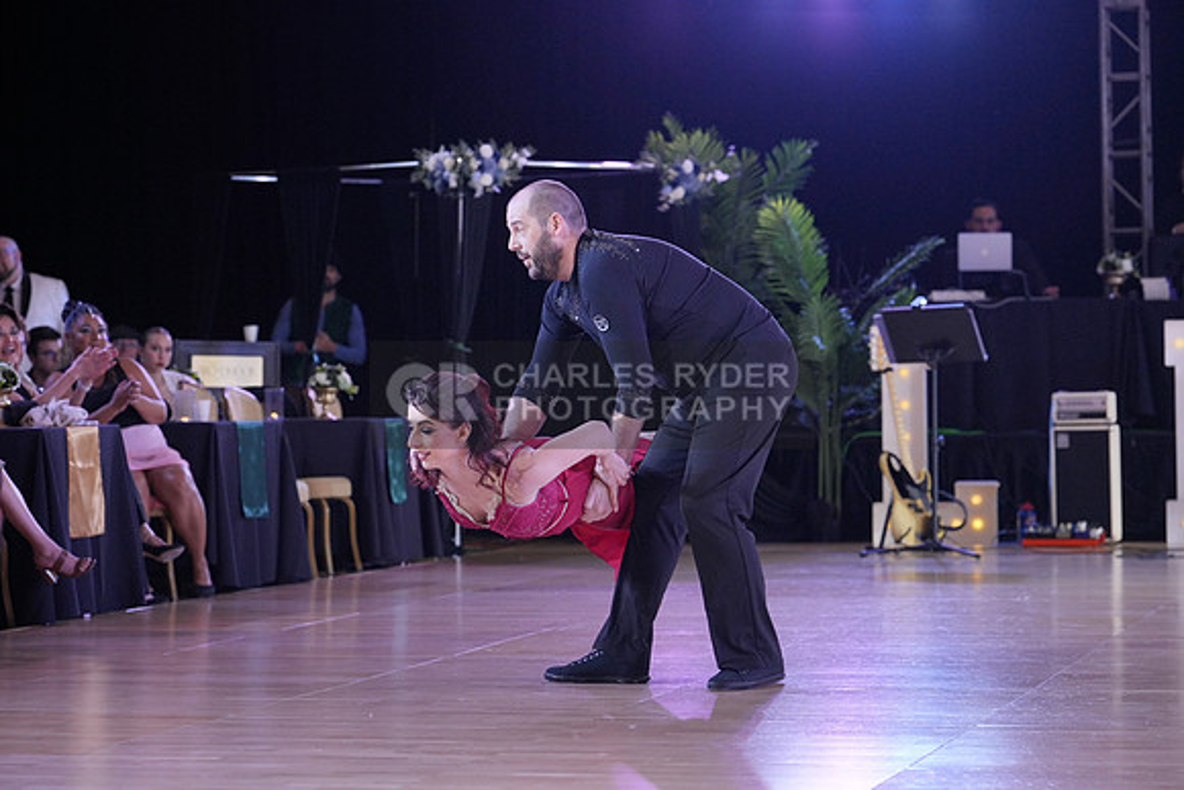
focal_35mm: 100
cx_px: 592
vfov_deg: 13.7
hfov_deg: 20.4
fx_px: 3290
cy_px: 395
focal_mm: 100
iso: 2000
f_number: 4
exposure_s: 1/500
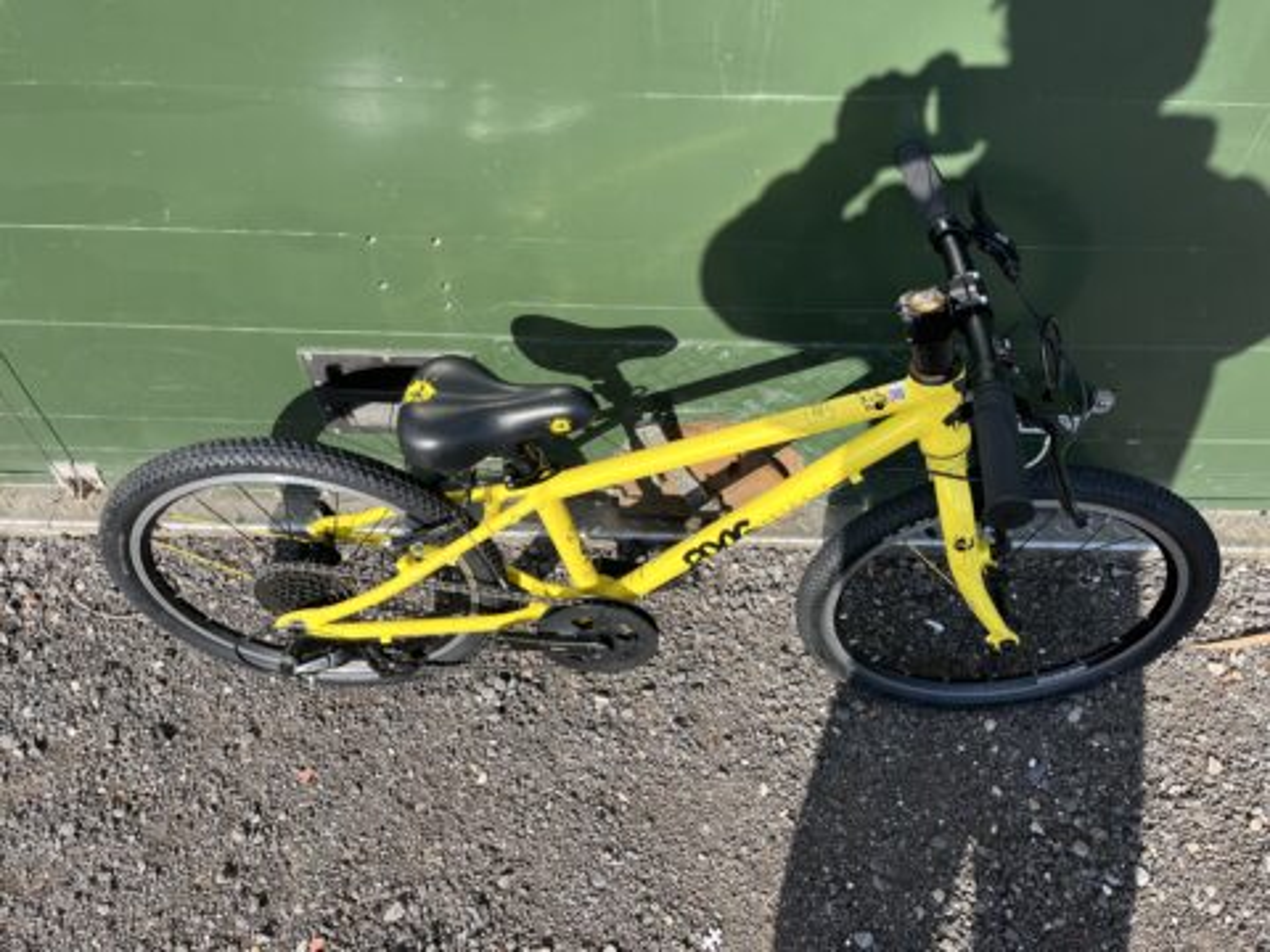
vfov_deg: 53.1
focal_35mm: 26
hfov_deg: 67.3
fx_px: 954
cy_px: 476
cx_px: 635
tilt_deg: -54.6
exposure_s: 1/1458
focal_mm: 5.1
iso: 50
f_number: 1.6
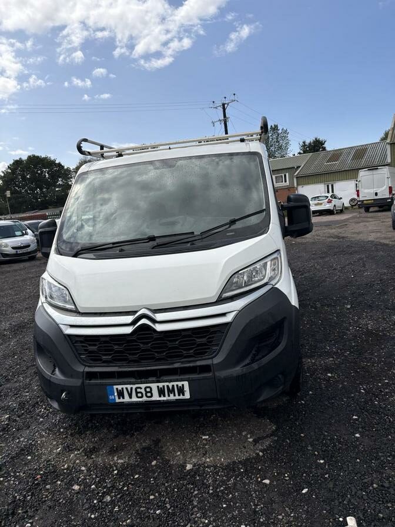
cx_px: 198
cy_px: 264
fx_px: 396
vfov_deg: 67.3
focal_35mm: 26
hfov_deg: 53.1
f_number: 1.6
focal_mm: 5.96
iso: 50
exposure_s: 1/4608
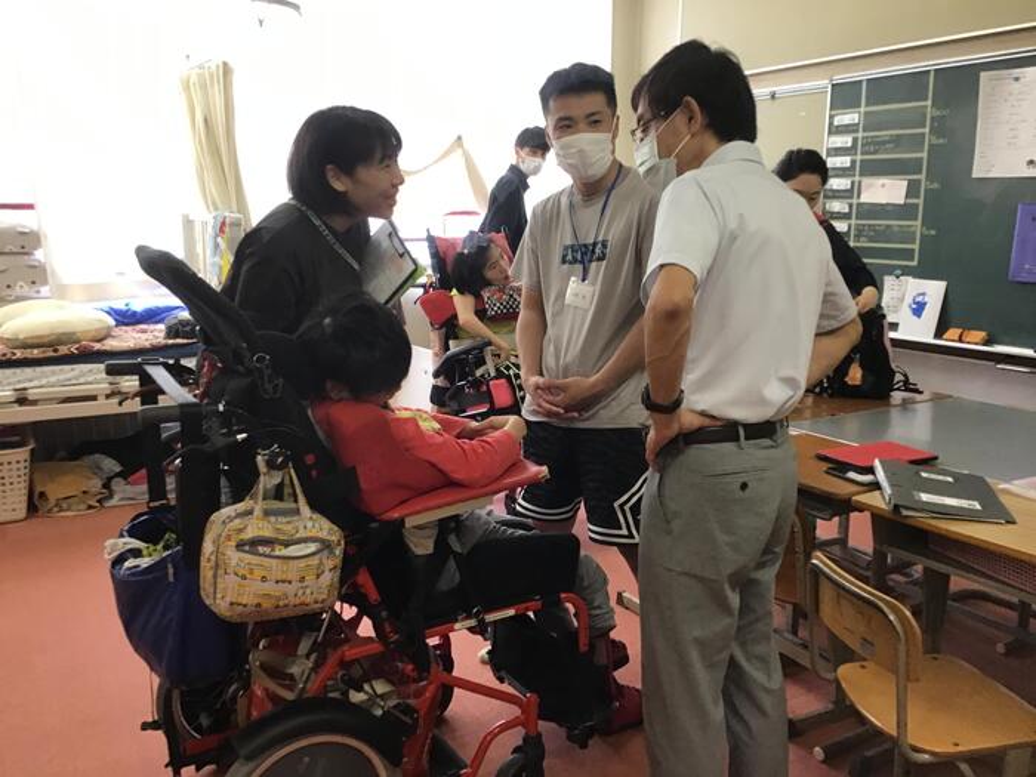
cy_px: 388
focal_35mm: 31
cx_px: 518
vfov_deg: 45.4
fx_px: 928
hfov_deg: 58.4
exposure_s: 1/30
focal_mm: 3.3
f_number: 2.4
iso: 64
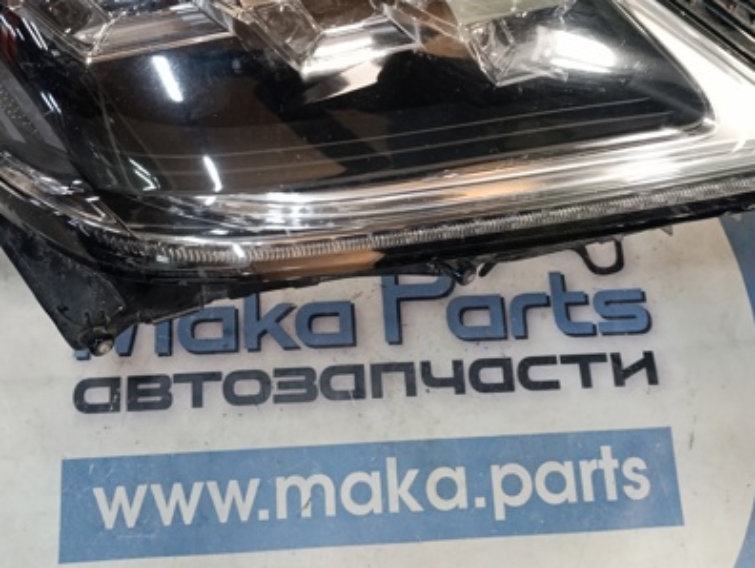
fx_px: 808
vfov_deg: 38.1
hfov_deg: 50.1
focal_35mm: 37
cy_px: 168
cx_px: 361
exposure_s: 1/50
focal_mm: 6.14
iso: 1000
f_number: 1.6
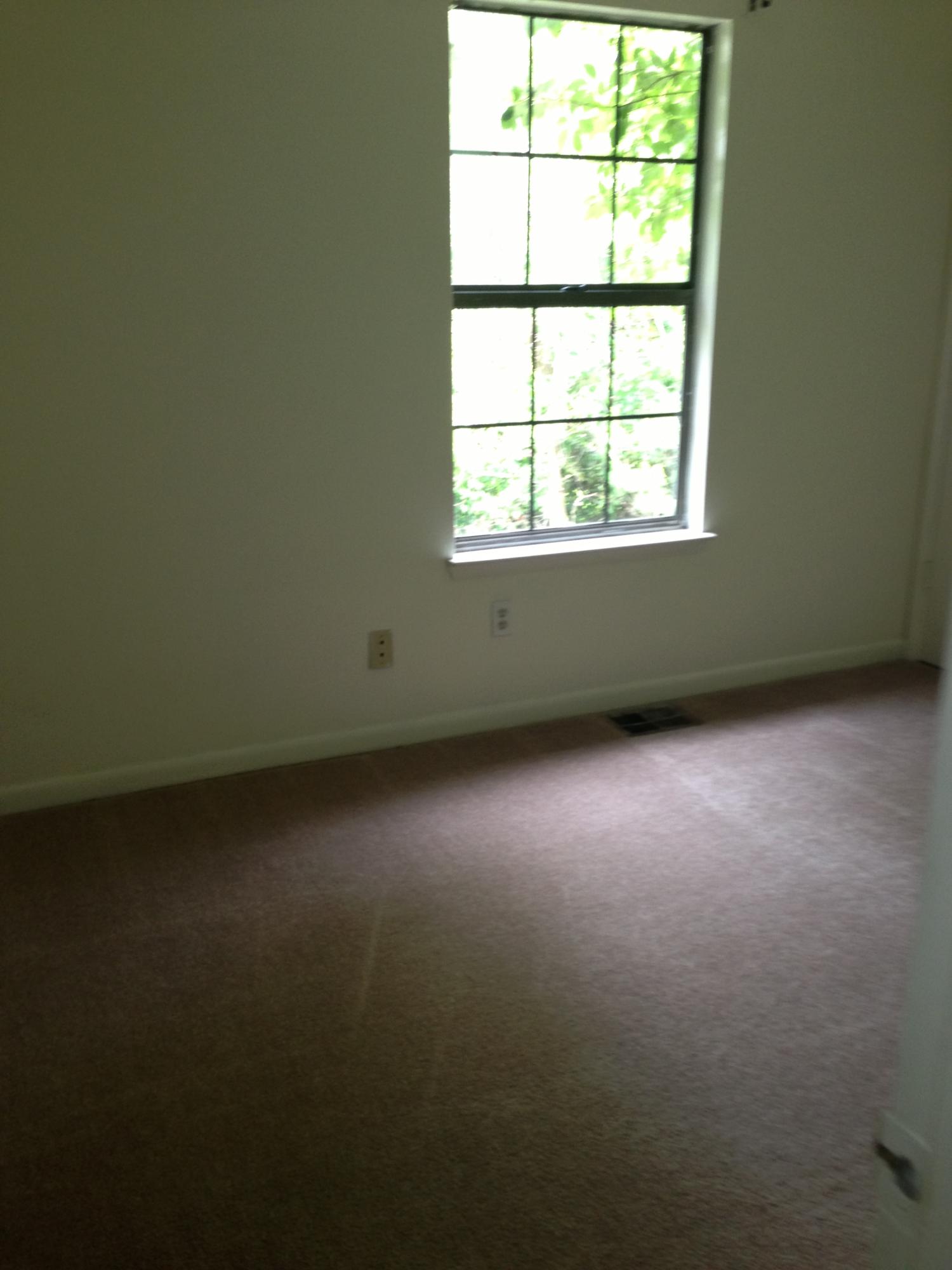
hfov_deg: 42.9
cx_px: 476
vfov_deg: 55.4
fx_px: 1210
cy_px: 635
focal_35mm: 33
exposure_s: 1/40
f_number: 2.4
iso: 100
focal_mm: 4.13
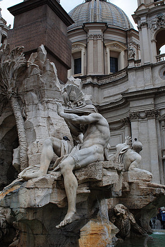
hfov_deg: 32.7
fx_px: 281
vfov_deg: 47.3
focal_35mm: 41
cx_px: 87
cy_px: 113
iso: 200
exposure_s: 1/250
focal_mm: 24
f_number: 10
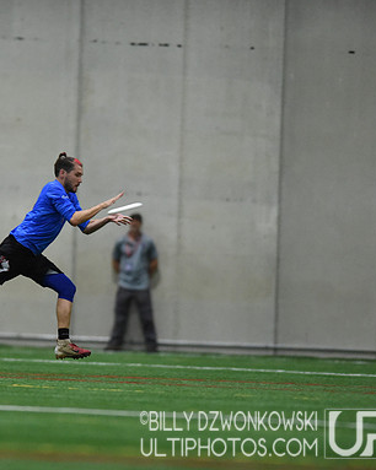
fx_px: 7907
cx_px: 61
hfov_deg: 2.7
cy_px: 235
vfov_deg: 3.4
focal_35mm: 568
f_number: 2.8
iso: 10000
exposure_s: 1/640
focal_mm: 400
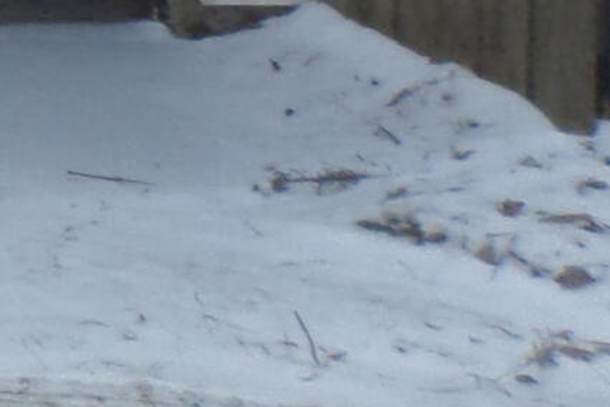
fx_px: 3119
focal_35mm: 184
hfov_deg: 9.3
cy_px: -454
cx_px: -1112
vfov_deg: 7.2
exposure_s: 1/500
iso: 80
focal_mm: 4.5
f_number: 2.5
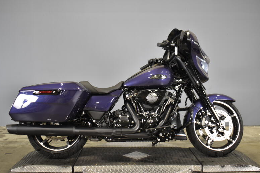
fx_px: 289
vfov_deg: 33.4
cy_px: 86
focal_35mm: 40
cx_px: 129
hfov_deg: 48.5
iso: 400
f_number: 4
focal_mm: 26
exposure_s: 1/15
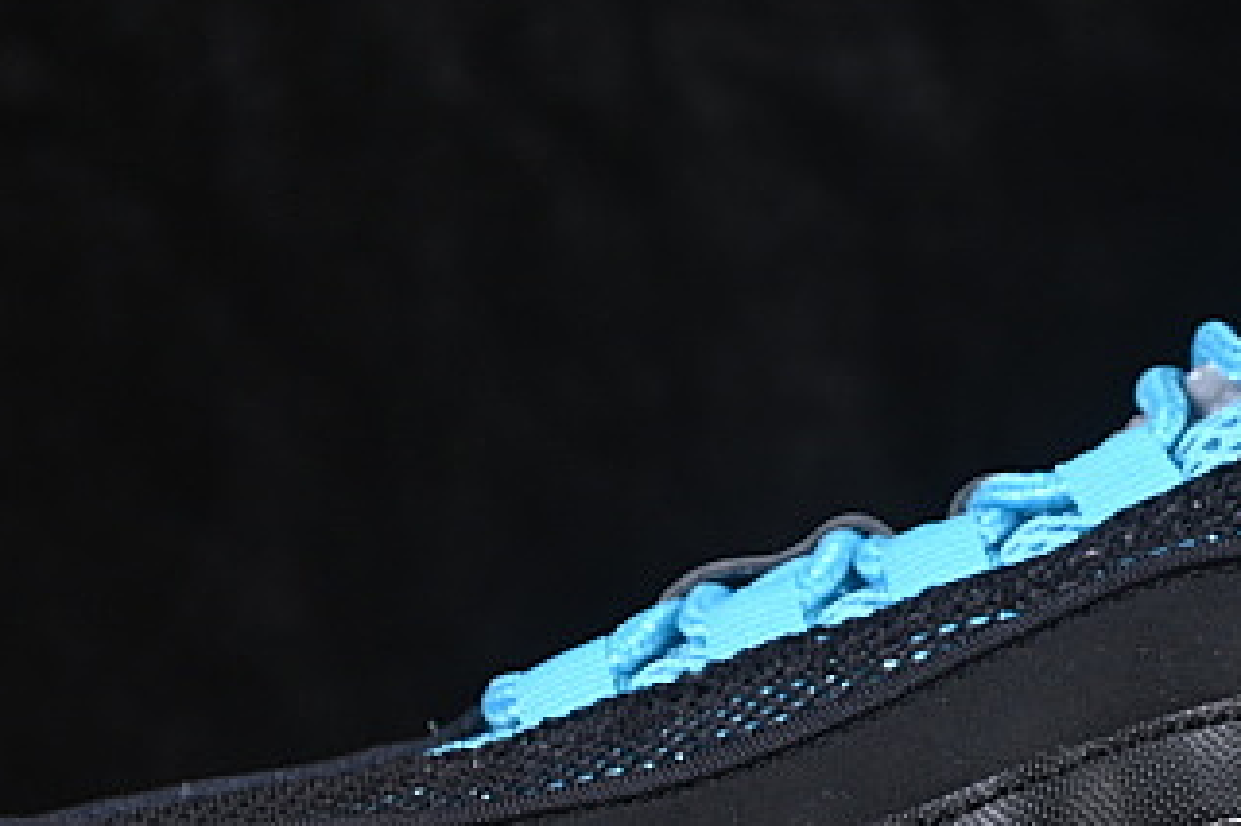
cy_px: 655
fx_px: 8717
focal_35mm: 253
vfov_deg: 5.4
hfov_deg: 8.1
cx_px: 1276
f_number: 6.3
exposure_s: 1/60
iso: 160
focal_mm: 50
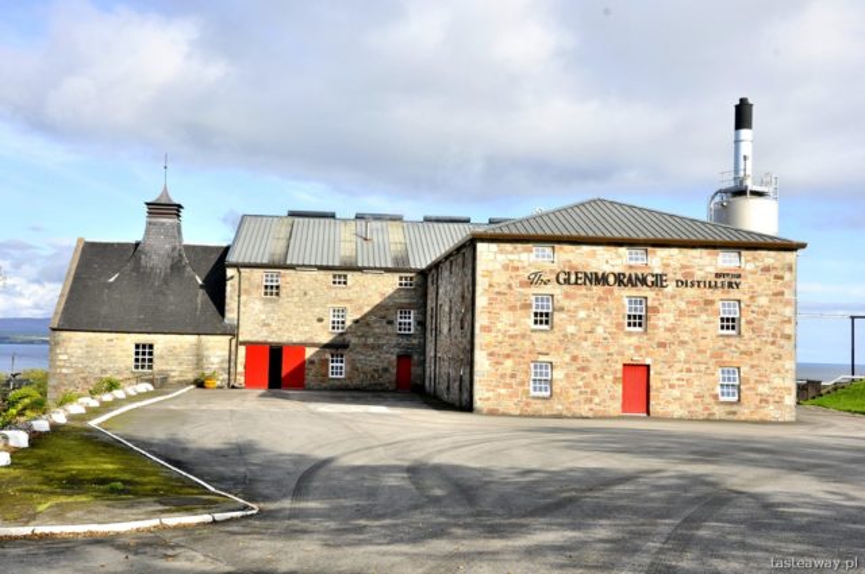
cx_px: 432
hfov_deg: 42.4
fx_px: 1116
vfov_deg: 28.9
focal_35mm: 46
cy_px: 287
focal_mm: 31
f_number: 14
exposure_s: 1/100
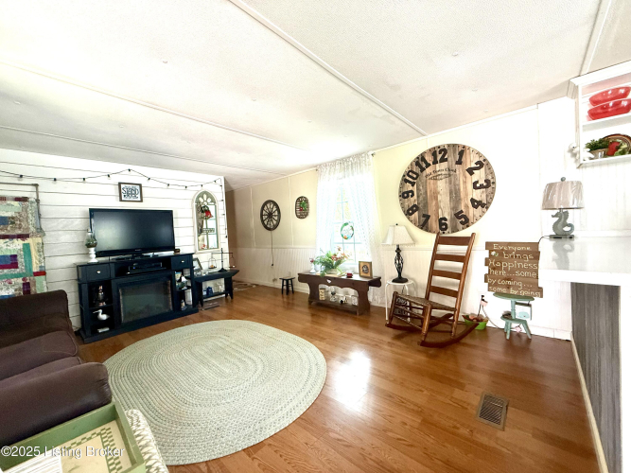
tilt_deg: -0.9
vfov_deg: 85.7
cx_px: 316
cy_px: 236
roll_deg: +2.8
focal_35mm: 14
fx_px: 255
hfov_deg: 102.1
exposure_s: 1/65
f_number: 2.2
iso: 320
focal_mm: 2.22
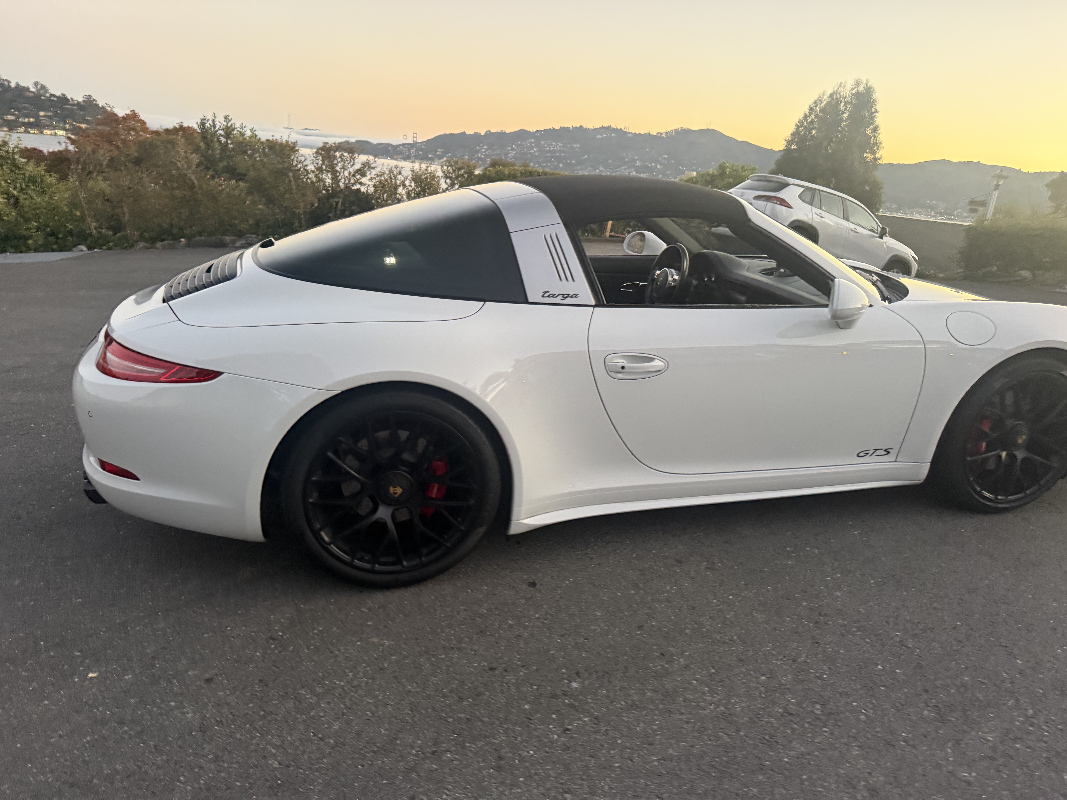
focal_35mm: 24
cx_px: 534
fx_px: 740
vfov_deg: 56.8
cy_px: 400
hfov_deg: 71.6
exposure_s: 1/60
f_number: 1.78
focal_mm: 6.76
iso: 500
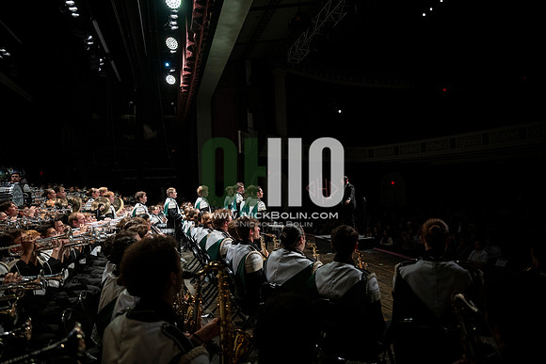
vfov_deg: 53.2
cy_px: 182
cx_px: 273
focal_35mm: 24
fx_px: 364
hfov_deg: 73.7
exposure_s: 1/500
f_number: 2.8
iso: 1250
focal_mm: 24
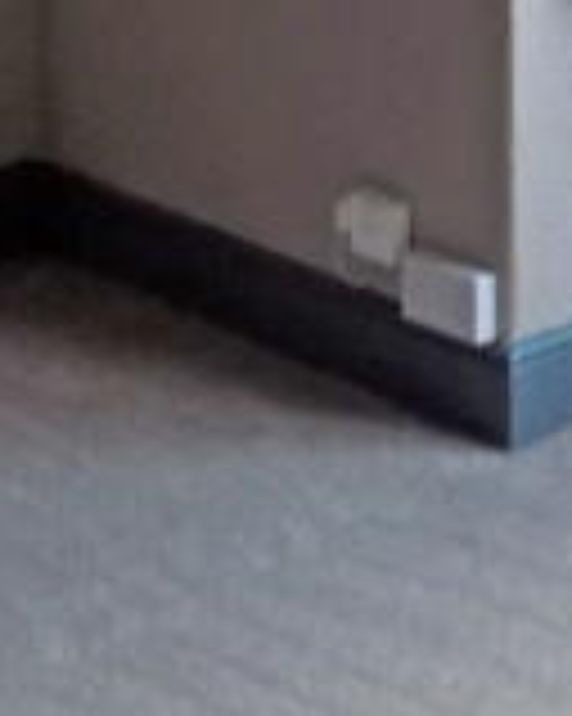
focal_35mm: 145
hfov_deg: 10.4
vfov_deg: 12.7
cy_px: -288
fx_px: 3071
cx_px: 712
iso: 160
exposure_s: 1/30
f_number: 3.1
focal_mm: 4
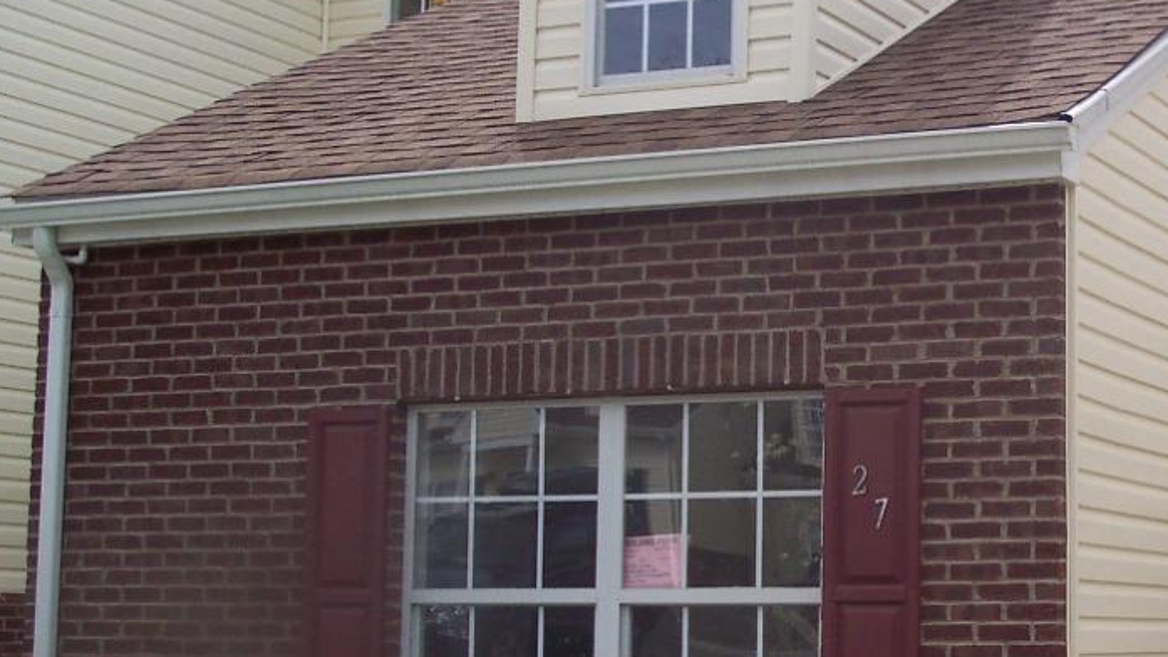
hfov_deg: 26.9
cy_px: 379
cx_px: 1052
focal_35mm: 76
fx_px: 2354
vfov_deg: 15.9
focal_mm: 8
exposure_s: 1/700
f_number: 4.8
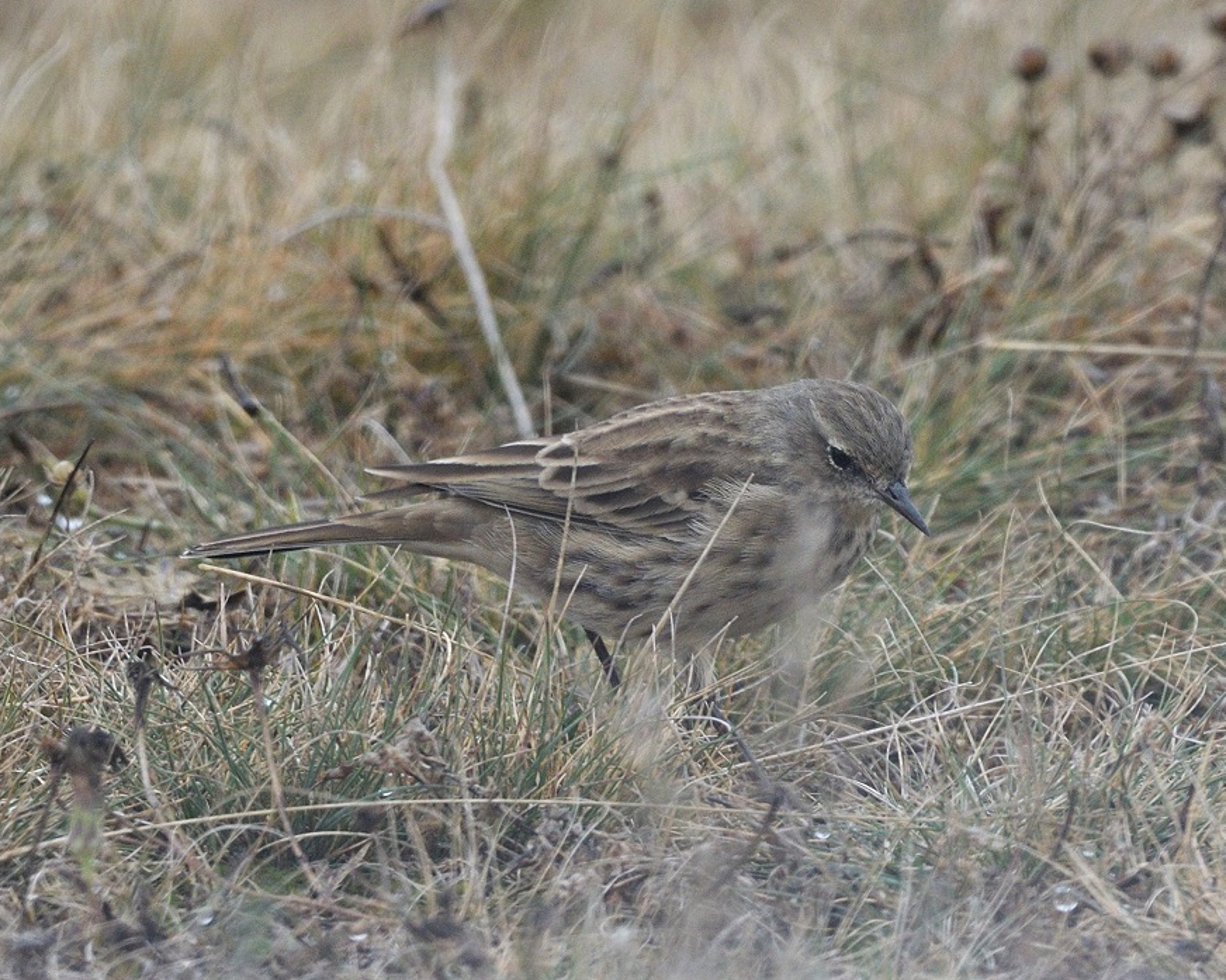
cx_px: 644
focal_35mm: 848
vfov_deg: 1.8
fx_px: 30759
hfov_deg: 2.3
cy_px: 489
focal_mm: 500
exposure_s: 1/1600
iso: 1000
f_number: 5.6
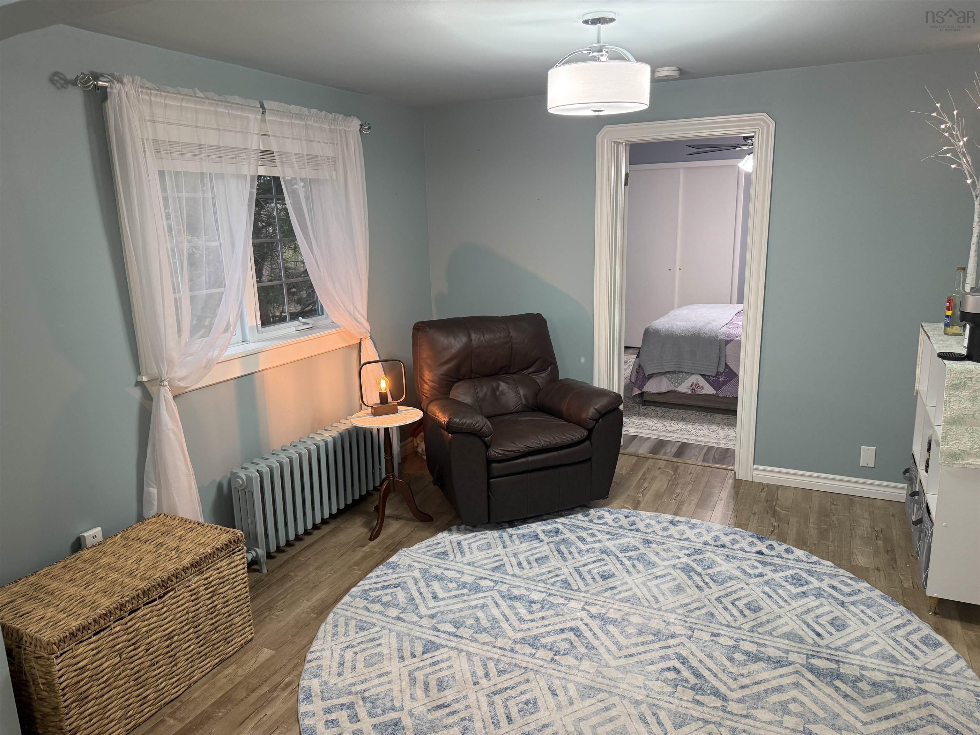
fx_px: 679
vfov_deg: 56.8
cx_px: 490
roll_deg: +1.5
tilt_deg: -11.6
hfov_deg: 71.6
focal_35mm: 24
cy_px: 368
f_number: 1.78
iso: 250
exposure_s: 1/120
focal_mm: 6.76
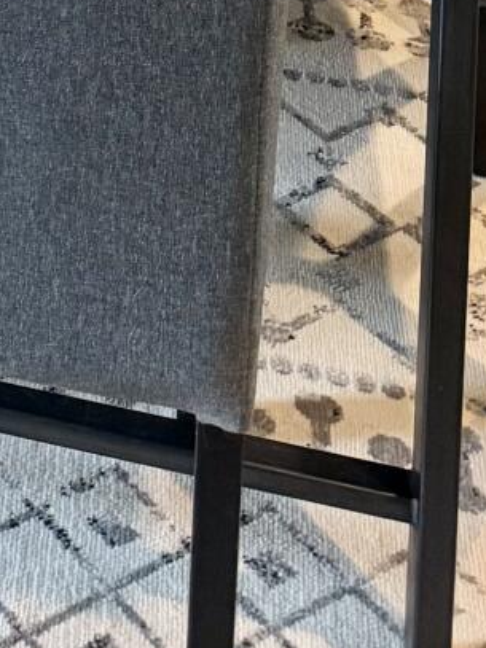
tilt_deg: -11.0
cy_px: -852
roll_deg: +0.0
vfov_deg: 13.1
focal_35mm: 118
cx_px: -593
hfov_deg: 11.0
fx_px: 2210
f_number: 1.78
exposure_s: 1/60
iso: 320
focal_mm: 6.76
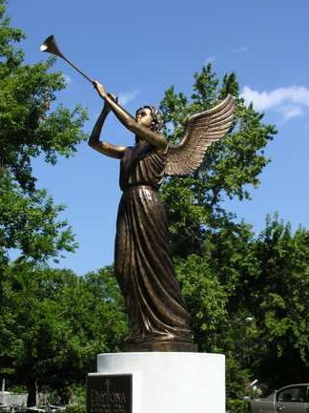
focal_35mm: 59
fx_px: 703
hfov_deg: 24.8
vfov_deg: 32.5
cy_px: 275
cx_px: 130
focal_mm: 11
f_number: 4.1
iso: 50
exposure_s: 1/508
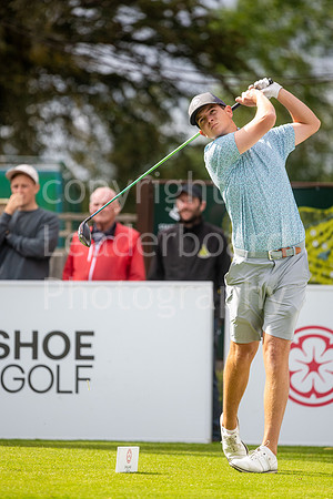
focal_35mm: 300
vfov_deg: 6.9
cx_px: 166
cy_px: 250
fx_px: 4162
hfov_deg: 4.6
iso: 640
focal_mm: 300
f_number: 4
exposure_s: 1/2500
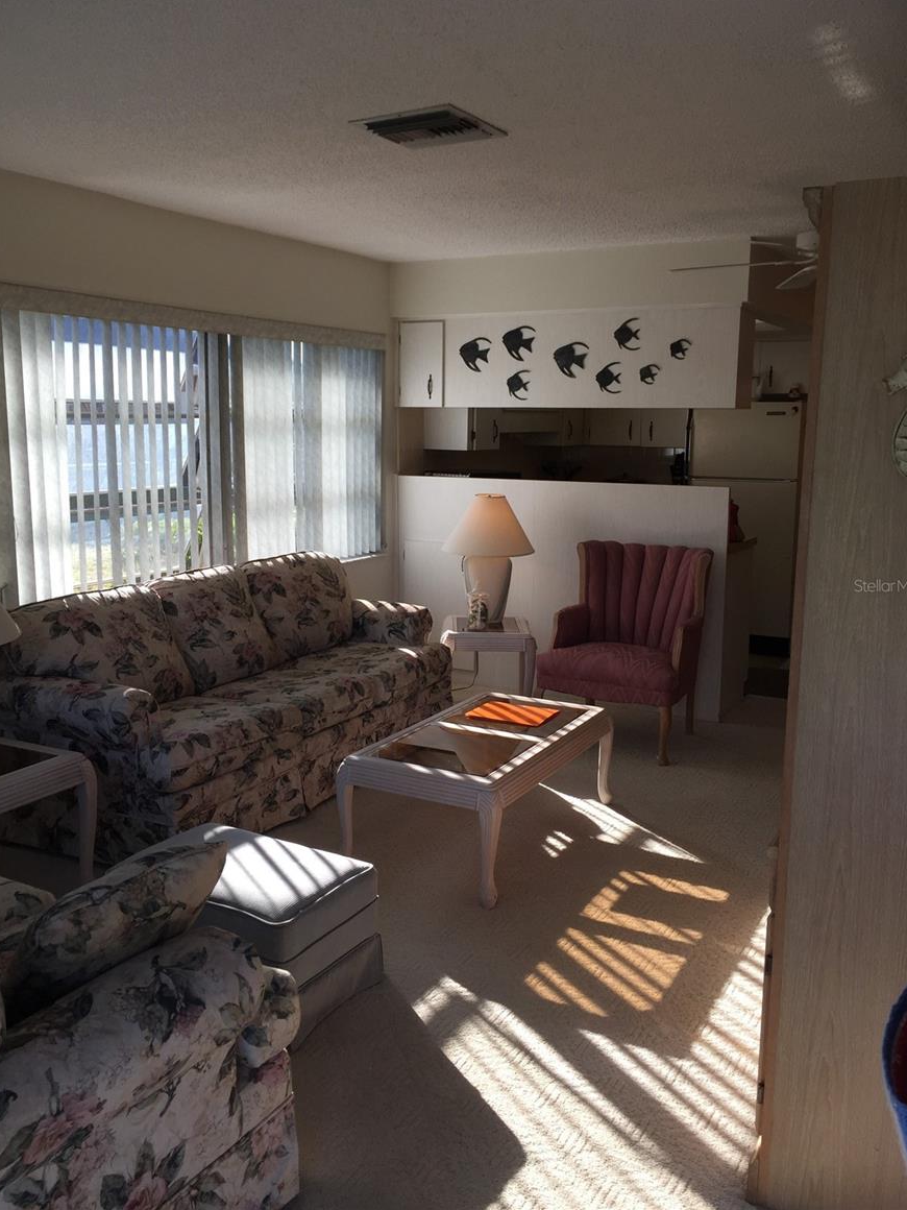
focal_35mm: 30
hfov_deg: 46.8
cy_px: 585
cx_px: 459
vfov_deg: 60.0
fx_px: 1048
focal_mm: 4.15
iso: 32
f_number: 2.2
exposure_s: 1/341
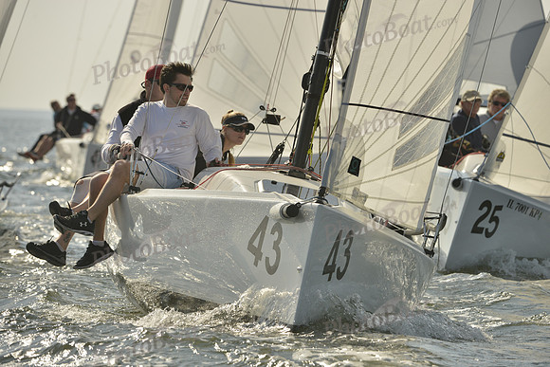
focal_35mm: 280
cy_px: 184
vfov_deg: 4.9
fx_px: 4279
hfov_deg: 7.4
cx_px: 275
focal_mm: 280
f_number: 8
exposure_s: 1/1600
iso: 280
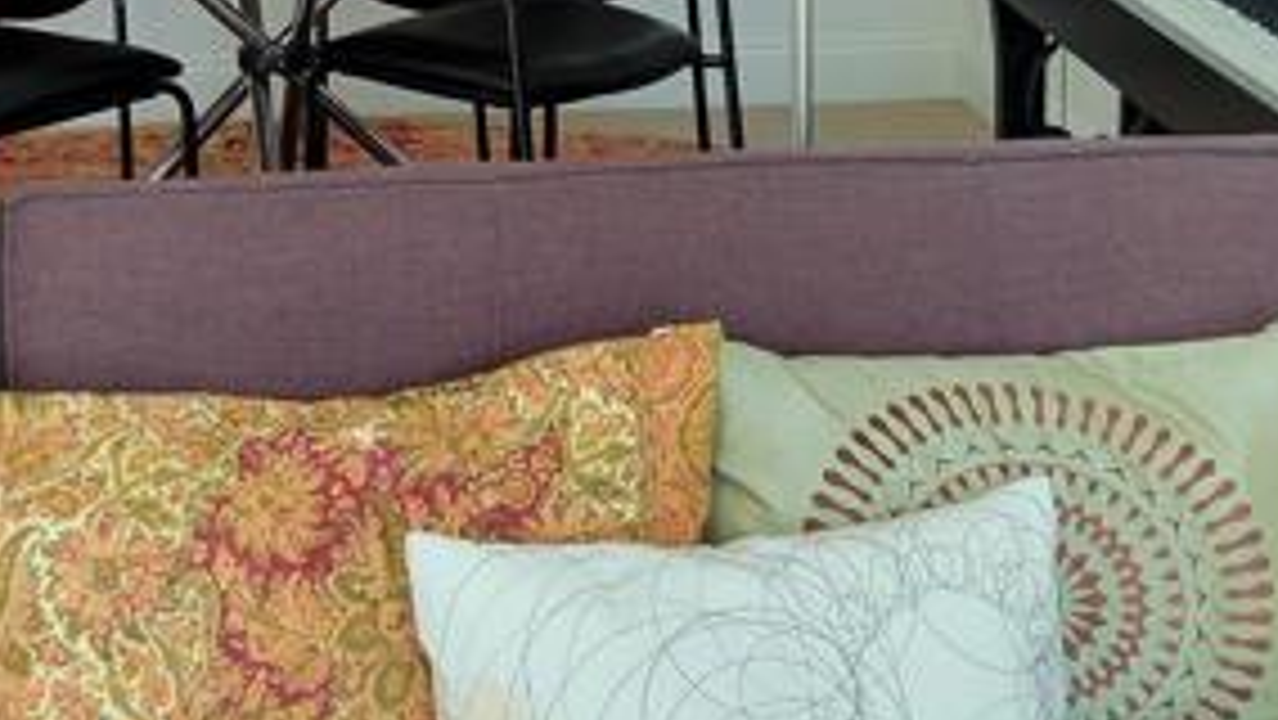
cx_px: 387
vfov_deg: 11.6
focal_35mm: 102
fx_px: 3458
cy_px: -198
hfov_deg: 20.8
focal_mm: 5.4
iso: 100
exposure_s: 1/120
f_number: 1.8
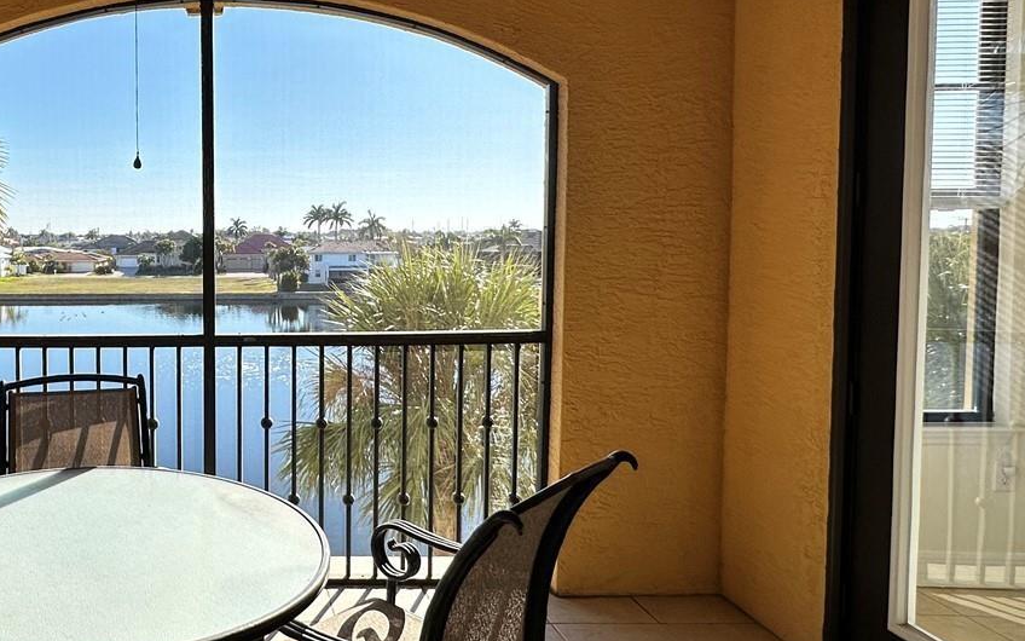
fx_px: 782
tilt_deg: -4.0
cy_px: 275
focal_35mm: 28
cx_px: 193
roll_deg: -0.5
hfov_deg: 60.6
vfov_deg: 44.4
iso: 40
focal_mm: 2.22
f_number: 2.2
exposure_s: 1/836
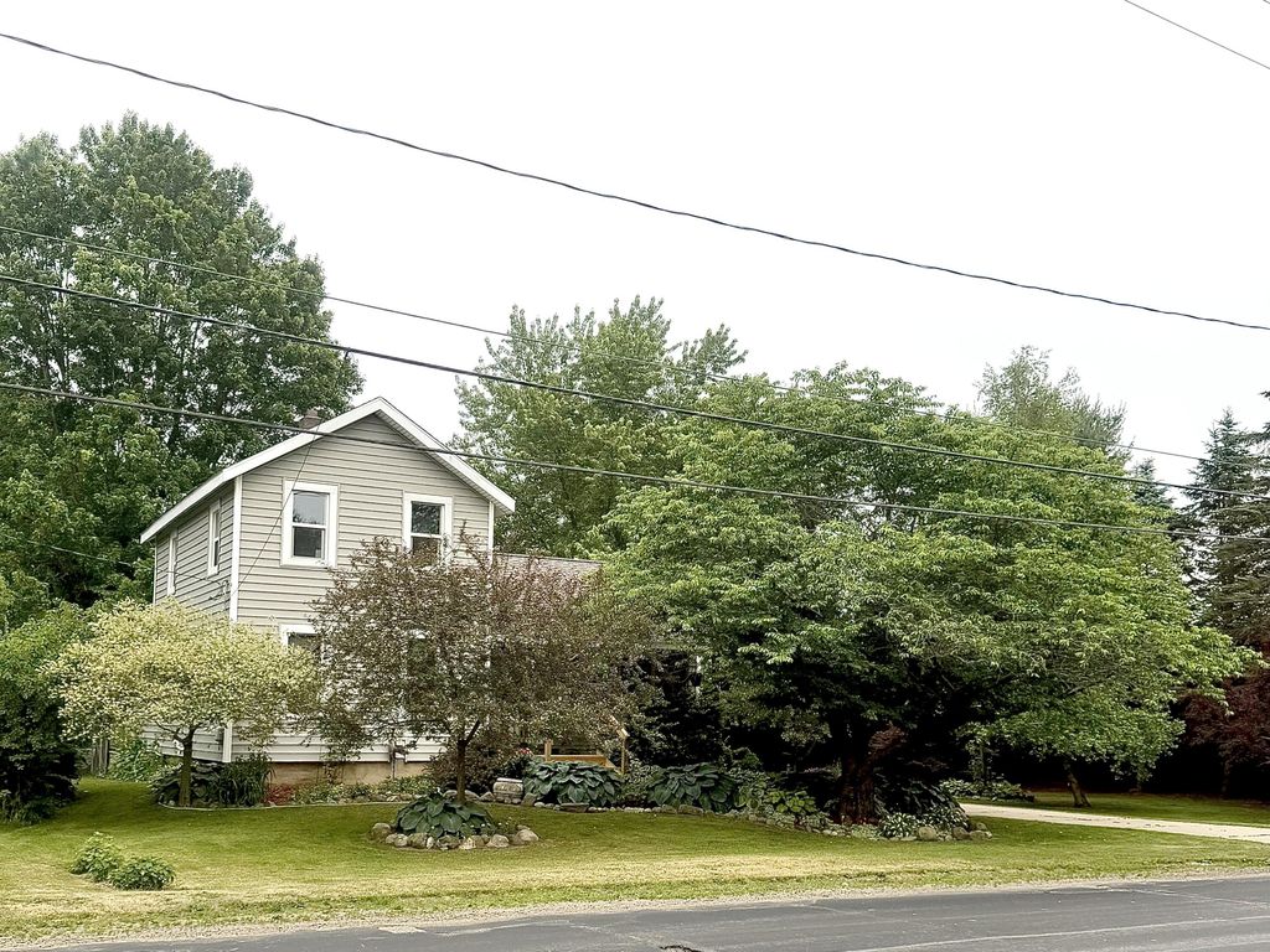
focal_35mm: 24
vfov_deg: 56.8
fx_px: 881
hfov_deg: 71.6
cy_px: 476
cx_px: 635
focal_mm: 6.76
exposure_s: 1/3425
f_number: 1.78
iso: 80
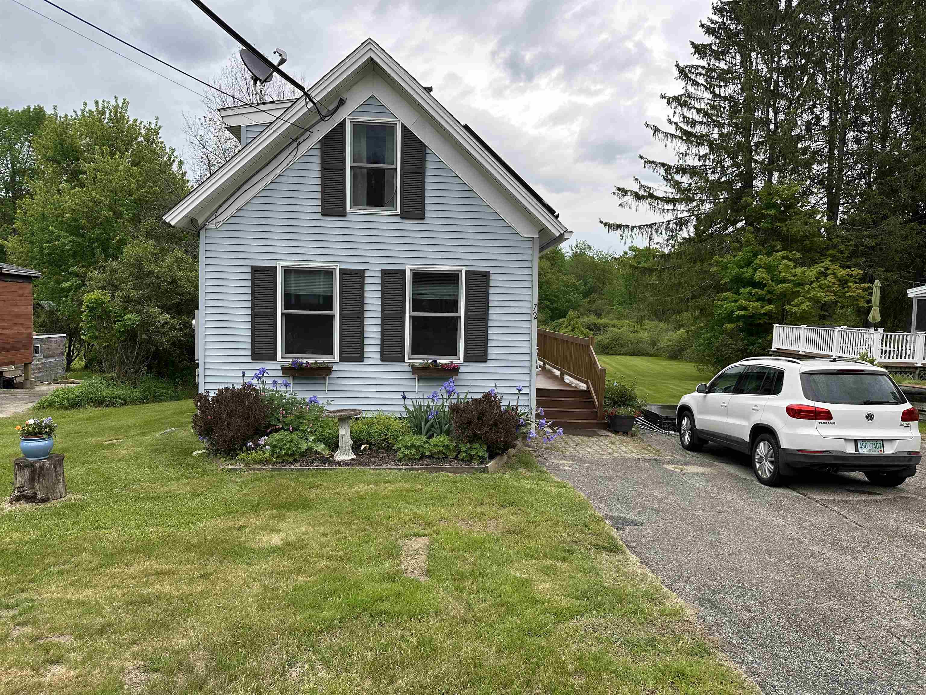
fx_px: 642
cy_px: 348
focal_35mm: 24
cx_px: 463
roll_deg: -1.5
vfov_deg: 56.8
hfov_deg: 71.6
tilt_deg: -3.3
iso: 80
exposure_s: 1/879
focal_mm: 6.86
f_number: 1.78
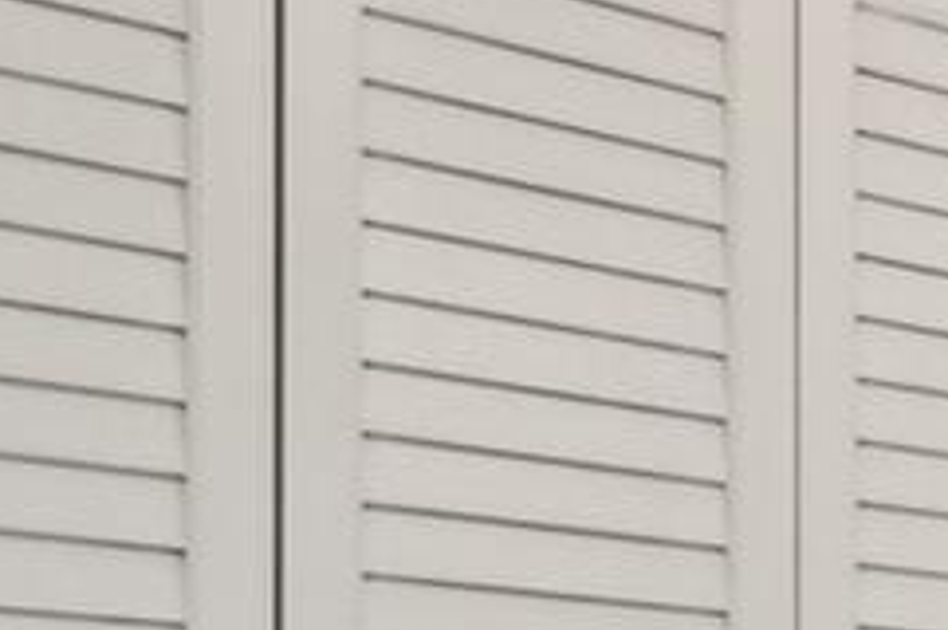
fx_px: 2446
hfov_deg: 14.4
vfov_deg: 13.6
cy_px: 1022
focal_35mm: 93
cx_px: 2289
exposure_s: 1/30
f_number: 8
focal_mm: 14
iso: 400
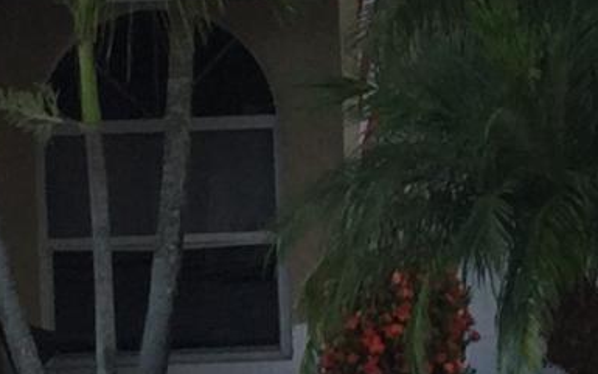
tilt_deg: +5.1
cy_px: 16
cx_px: 572
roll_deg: +0.4
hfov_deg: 8.2
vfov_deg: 5.1
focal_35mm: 256
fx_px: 4174
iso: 25
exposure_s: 1/262
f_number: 2.4
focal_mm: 3.3
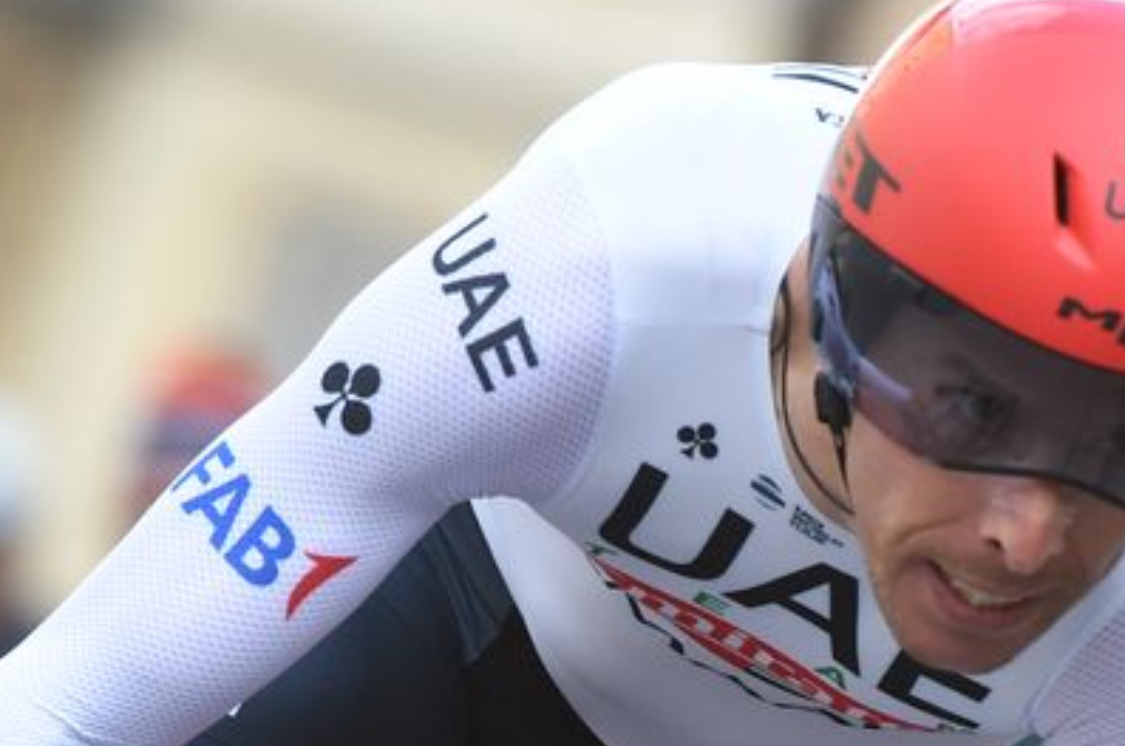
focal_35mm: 1210
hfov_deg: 1.7
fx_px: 37736
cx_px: 810
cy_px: 915
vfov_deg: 1.1
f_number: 6.3
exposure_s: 1/1250
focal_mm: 400
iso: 2000
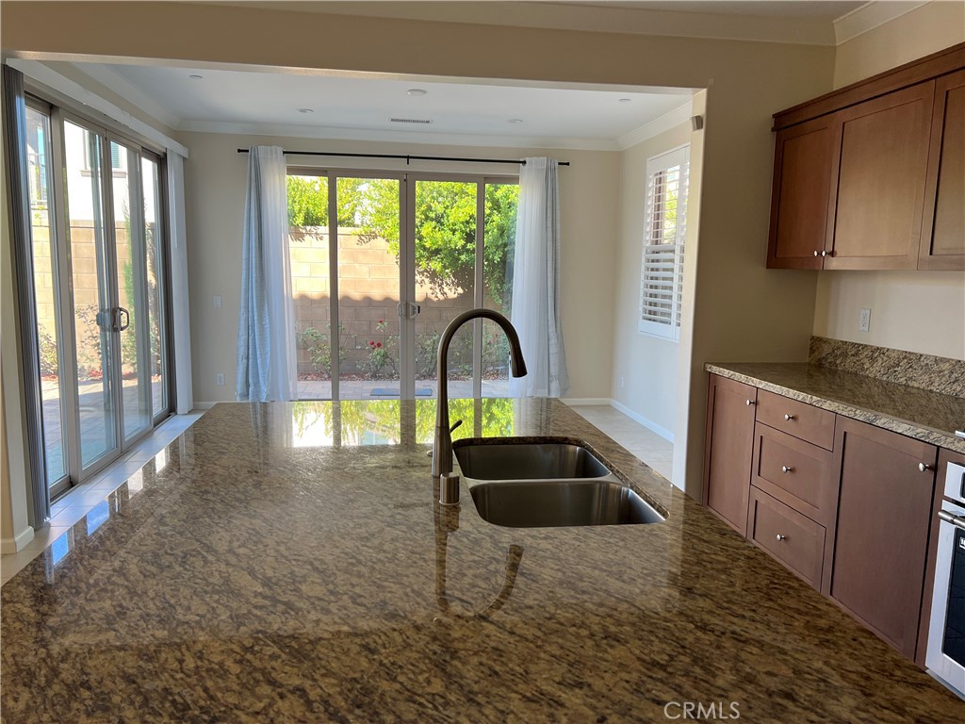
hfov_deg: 67.3
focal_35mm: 26
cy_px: 362
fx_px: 725
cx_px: 482
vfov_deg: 53.1
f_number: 1.5
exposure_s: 1/137
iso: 50
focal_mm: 5.7
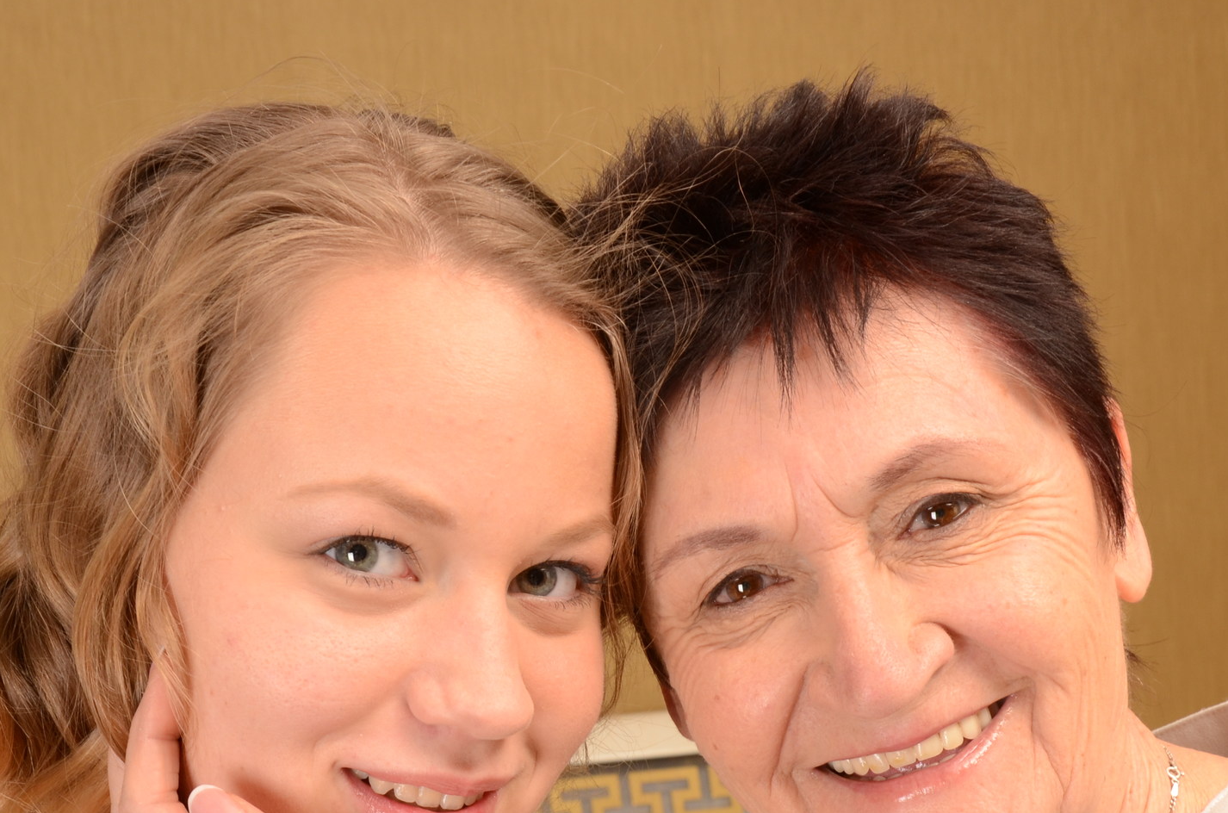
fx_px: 2382
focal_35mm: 70
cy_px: 719
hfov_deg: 28.9
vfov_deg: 19.1
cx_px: 591
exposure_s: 1/125
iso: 250
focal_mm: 26
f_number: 8
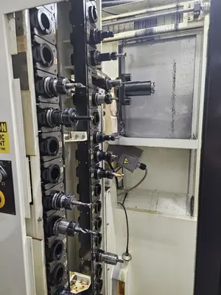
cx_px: 110
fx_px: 196
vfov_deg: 73.9
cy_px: 148
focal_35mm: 23
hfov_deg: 58.9
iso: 500
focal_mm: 6.3
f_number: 1.7
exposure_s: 1/40
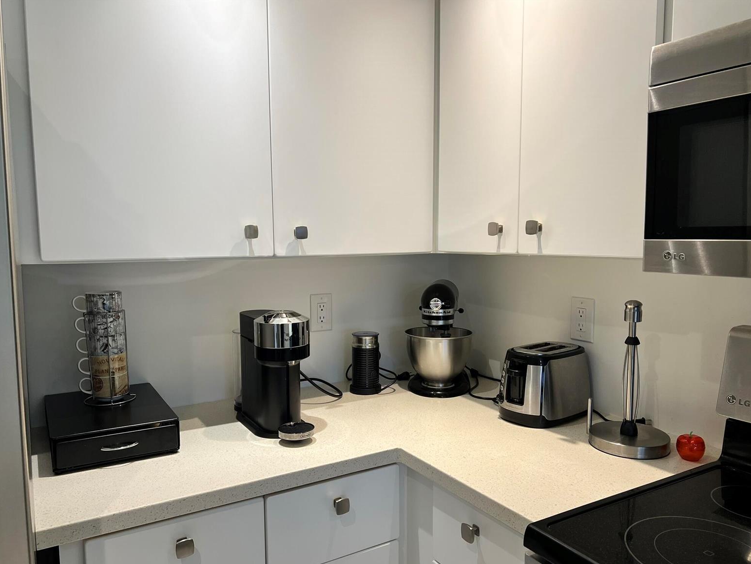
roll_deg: +0.5
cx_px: 381
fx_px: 586
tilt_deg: -5.9
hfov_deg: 65.3
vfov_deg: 51.4
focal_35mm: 27
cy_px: 291
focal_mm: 5.7
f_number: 1.5
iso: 80
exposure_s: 1/120
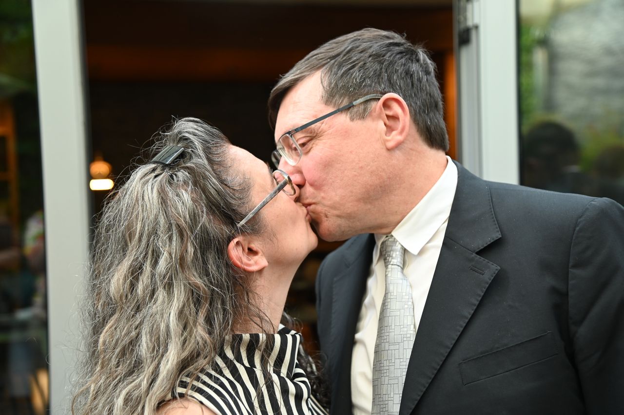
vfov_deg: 26.0
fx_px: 901
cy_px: 208
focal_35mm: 52
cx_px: 312
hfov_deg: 38.2
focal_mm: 52
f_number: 4
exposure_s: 1/125
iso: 800
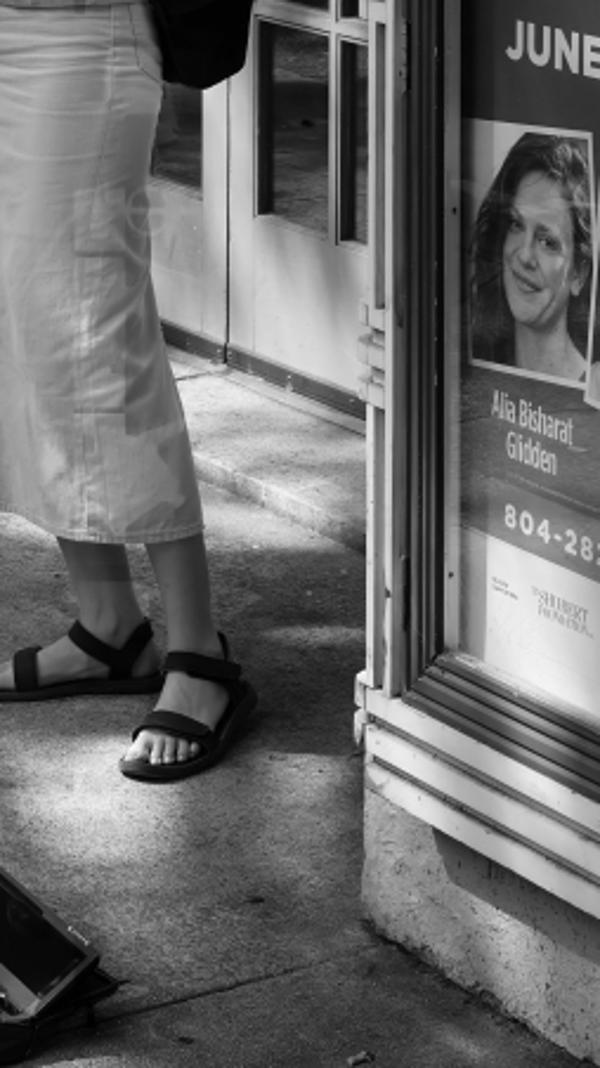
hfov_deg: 10.6
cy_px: -265
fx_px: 3227
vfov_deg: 17.7
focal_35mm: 114
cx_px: 69
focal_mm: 27
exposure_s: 1/250
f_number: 5.6
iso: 125
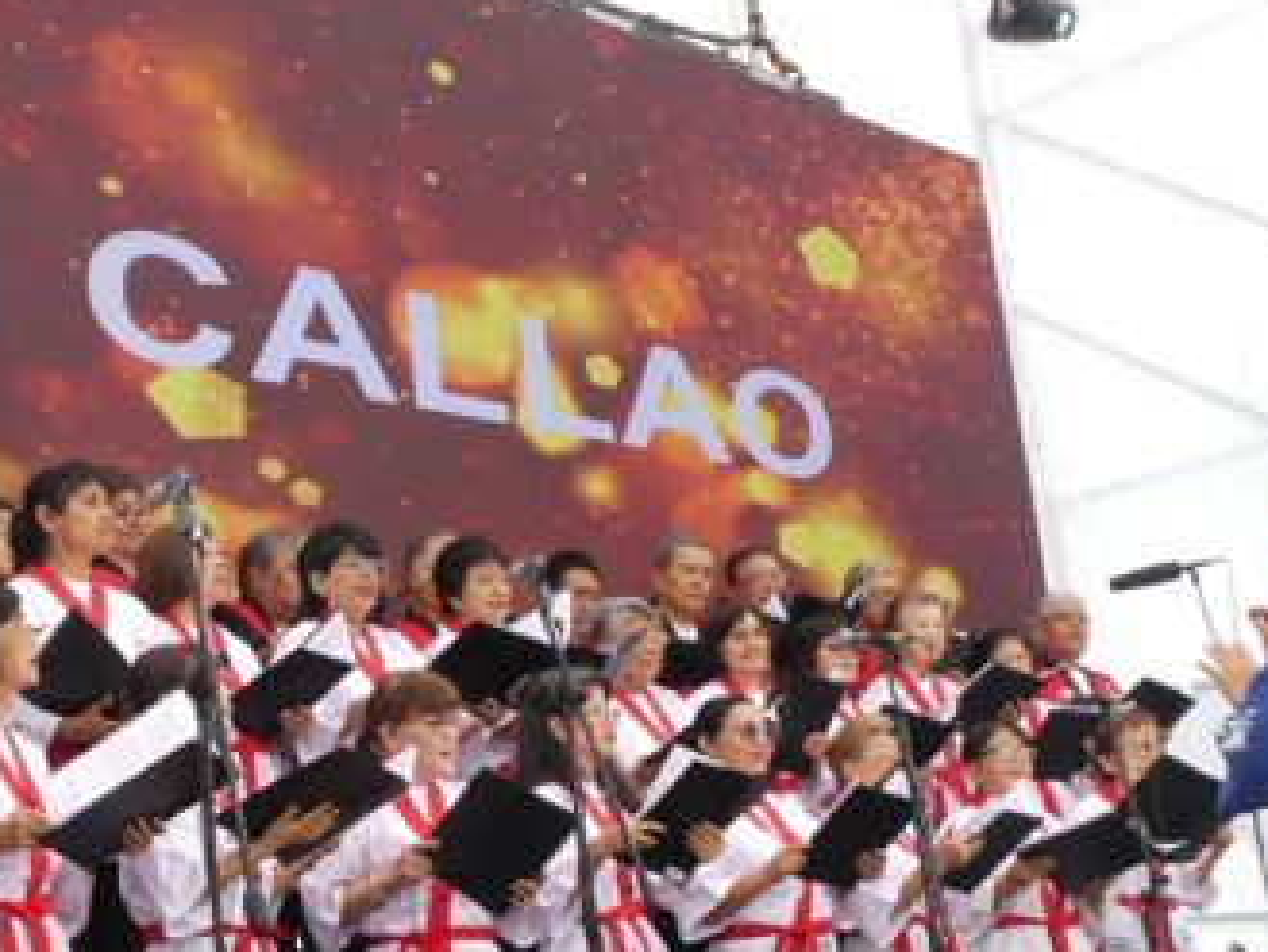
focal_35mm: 58
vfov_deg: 25.0
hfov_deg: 32.2
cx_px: 233
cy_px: 688
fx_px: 2125
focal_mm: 5
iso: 80
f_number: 3.5
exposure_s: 1/125
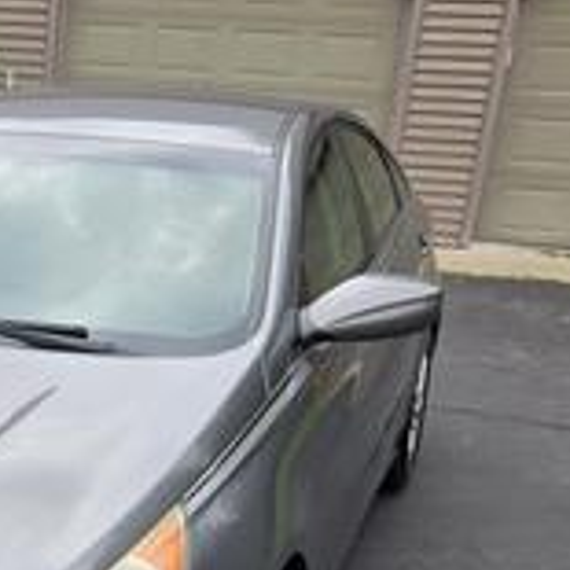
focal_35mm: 66
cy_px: 478
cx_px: -33
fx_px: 1230
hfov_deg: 24.6
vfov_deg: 25.5
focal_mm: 5.4
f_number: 1.8
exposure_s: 1/180
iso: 40
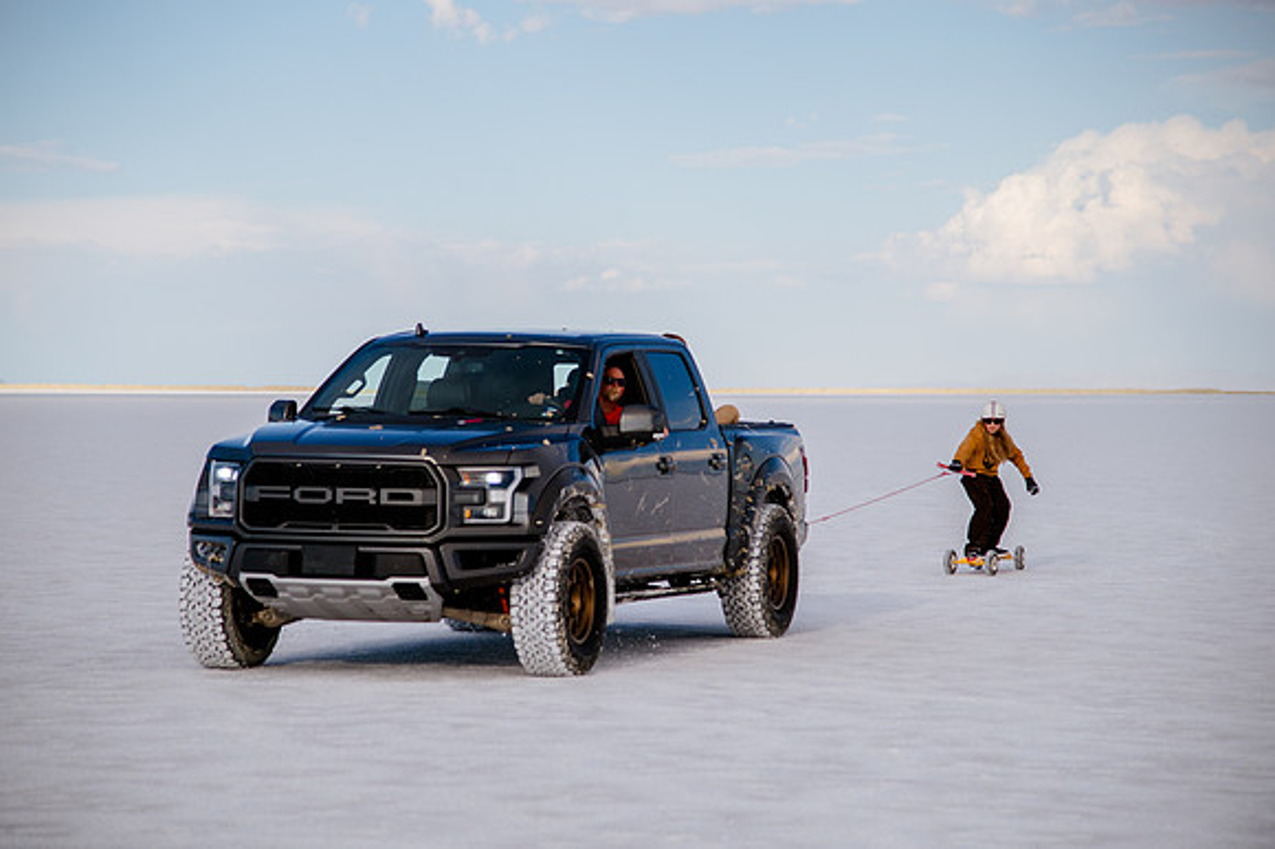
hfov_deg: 18.4
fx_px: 3937
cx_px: 626
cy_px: 424
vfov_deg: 12.3
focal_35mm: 111
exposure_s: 1/4000
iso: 200
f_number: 4
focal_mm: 100
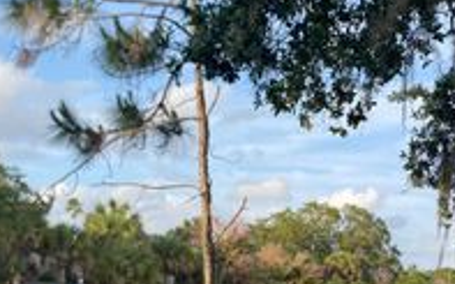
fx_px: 868
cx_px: 346
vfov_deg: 17.6
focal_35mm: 70
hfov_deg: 28.9
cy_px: 347
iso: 32
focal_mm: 4.25
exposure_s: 1/839
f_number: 1.8
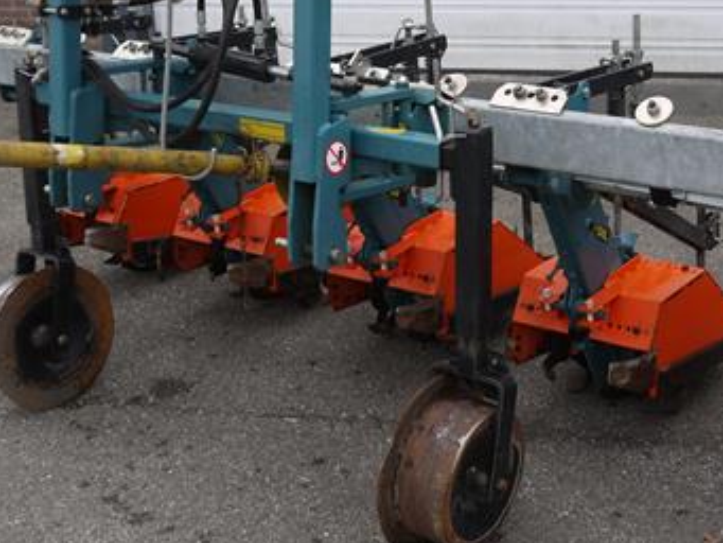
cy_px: 185
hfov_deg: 32.1
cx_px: 433
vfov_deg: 24.3
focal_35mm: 60
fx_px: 1254
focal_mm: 16
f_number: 5
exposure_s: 1/160
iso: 100
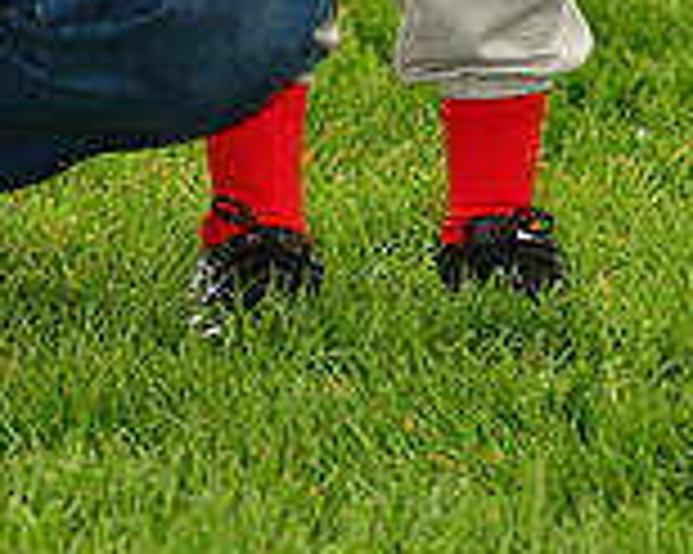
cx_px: -83
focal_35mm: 503
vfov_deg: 3.1
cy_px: -577
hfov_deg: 3.8
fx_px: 10305
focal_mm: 95
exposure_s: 1/500
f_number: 5
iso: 200
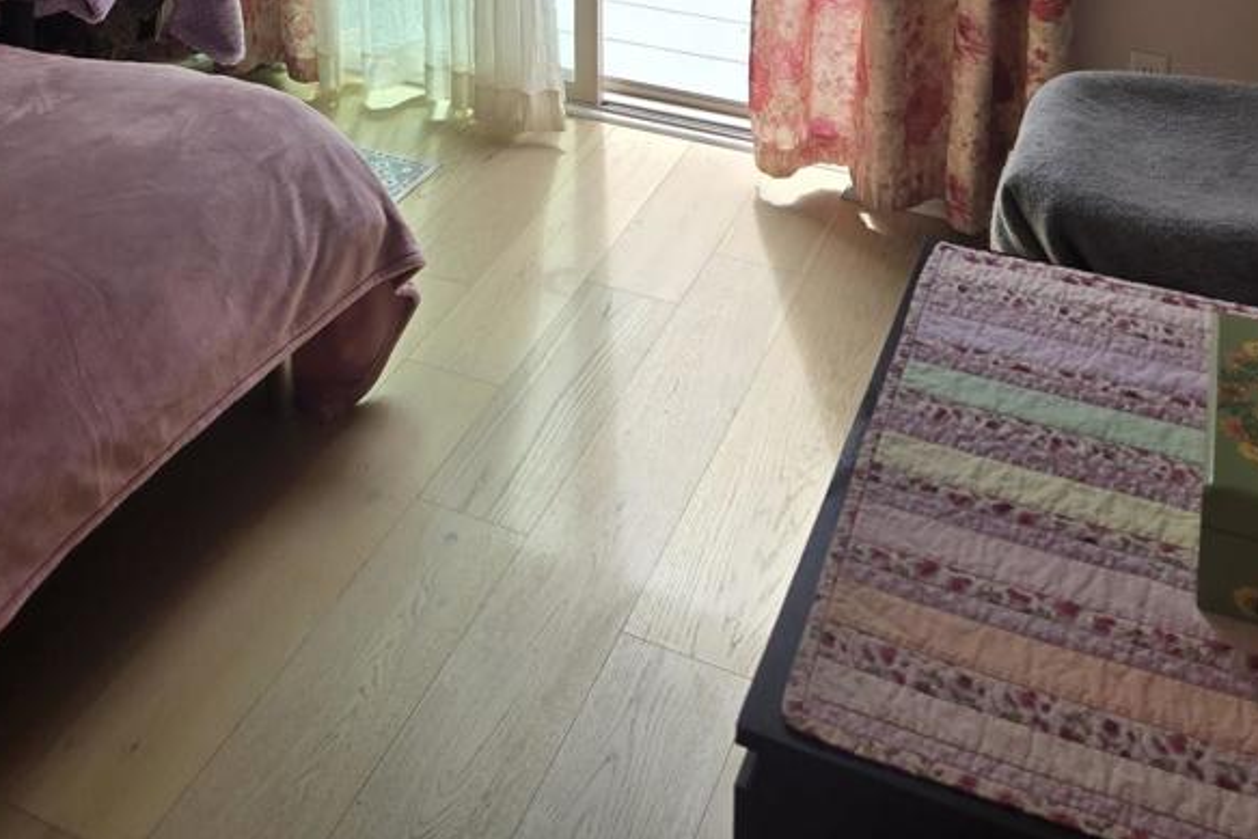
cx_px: 527
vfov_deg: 27.4
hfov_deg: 46.2
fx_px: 1468
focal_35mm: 42
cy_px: -214
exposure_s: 1/193
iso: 25
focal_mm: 5.4
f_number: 1.8
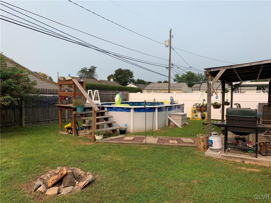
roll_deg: -1.0
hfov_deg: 67.3
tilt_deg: -2.0
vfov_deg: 53.1
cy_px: 102
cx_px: 136
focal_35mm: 26
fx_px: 204
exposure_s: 1/1916
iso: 25
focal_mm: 4.25
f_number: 1.8
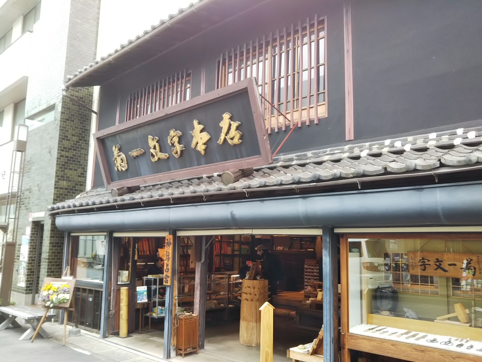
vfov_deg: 46.8
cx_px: 241
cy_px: 181
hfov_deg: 60.0
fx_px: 418
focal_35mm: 30
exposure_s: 1/60
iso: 40
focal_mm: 4
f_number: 2.2
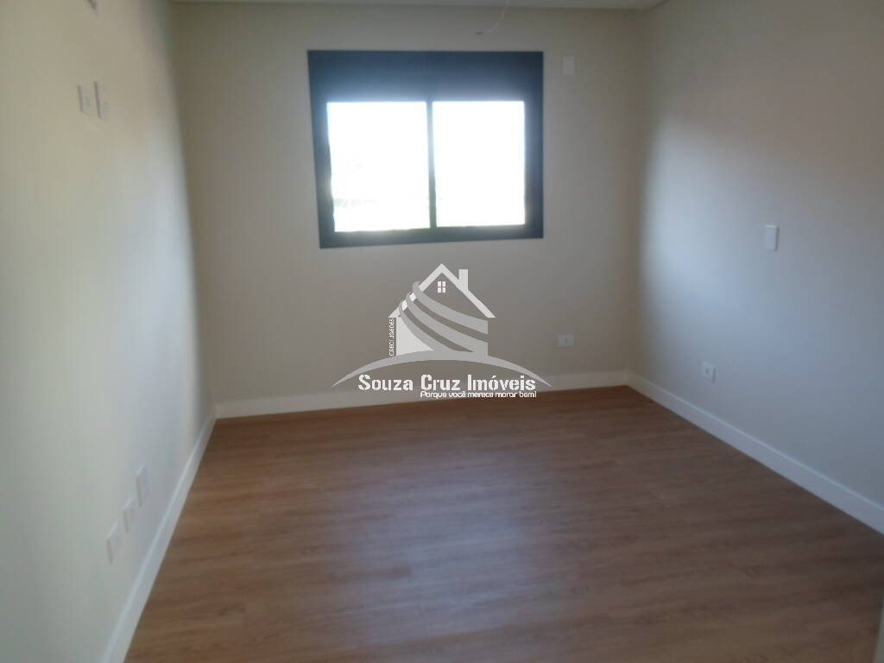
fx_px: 638
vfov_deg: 54.9
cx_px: 442
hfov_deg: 69.4
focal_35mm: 25
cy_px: 332
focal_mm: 4.5
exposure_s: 1/45
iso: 80
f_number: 2.5
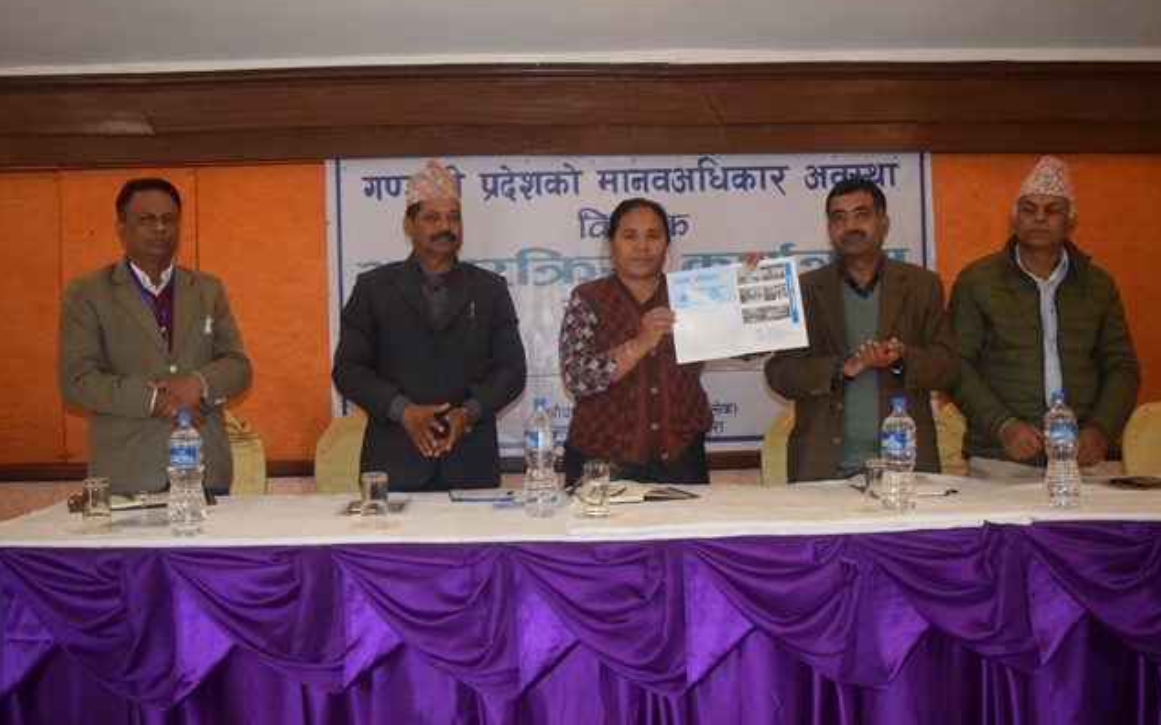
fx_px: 1124
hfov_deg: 54.6
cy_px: 369
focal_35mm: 36
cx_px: 580
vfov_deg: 35.8
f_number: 3.8
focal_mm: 23
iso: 1100
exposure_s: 1/60
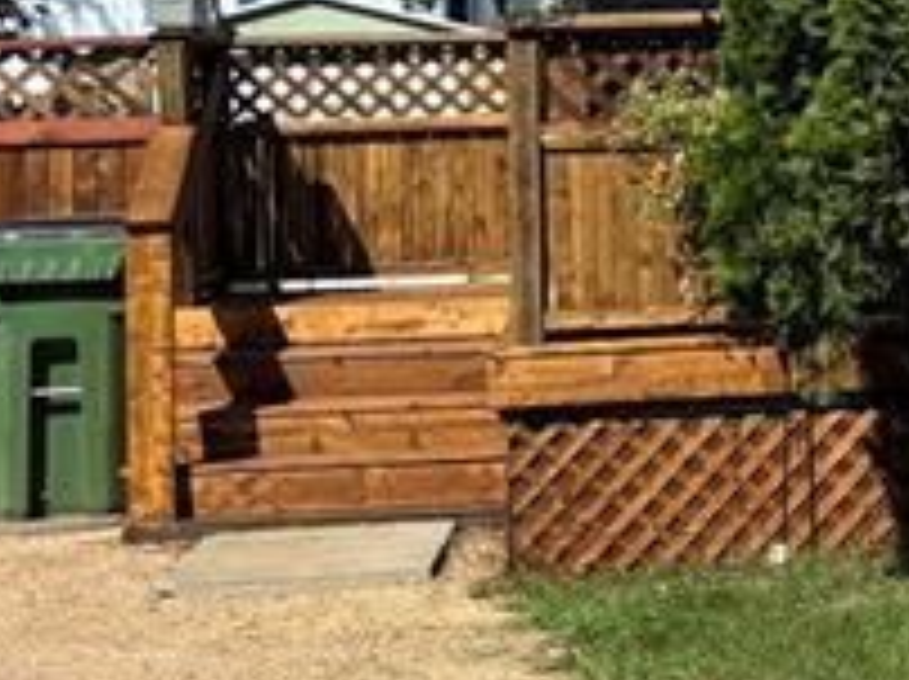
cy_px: -68
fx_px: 3462
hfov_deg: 13.0
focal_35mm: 132
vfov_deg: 11.1
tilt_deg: +1.0
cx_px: 1800
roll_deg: +1.0
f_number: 1.6
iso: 50
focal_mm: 5.96
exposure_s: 1/3650
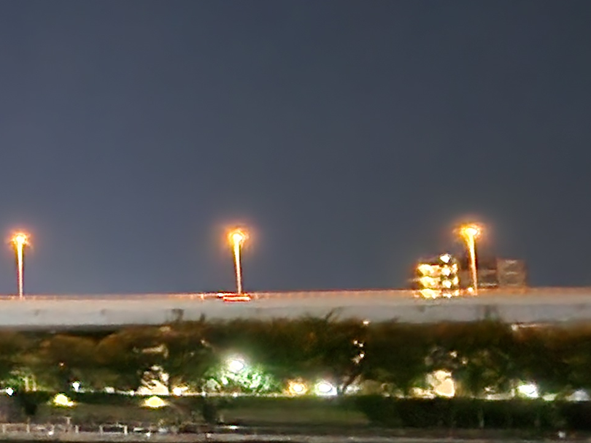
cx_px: -307
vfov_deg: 27.0
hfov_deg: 25.8
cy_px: 239
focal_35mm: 54
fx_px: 922
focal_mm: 2.2
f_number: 2.2
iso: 1250
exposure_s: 1/4
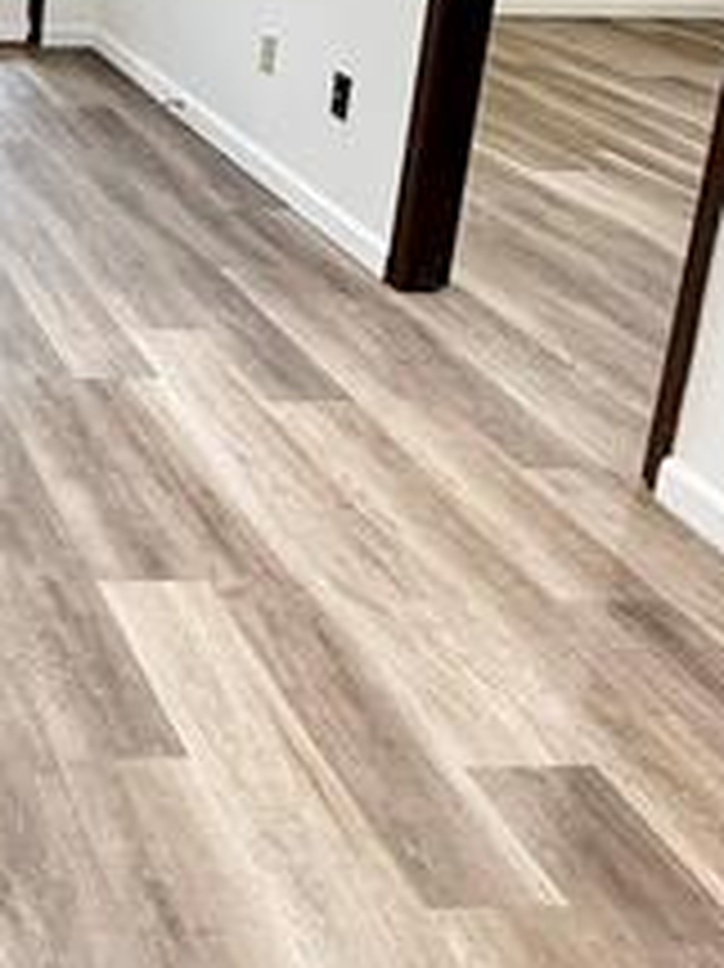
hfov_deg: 23.8
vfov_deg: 34.8
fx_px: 1396
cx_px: -324
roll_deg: -1.7
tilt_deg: -12.0
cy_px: 5
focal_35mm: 50
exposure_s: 1/60
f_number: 2.2
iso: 400
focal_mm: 2.22
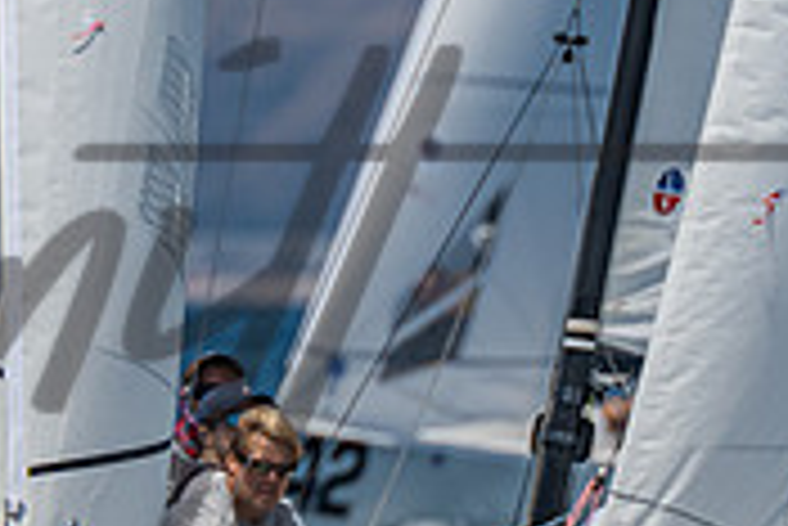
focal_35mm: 1881
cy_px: 315
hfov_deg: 1.1
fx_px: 41206
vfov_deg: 0.7
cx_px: 17
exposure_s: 1/2500
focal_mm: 400
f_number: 6.3
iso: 400
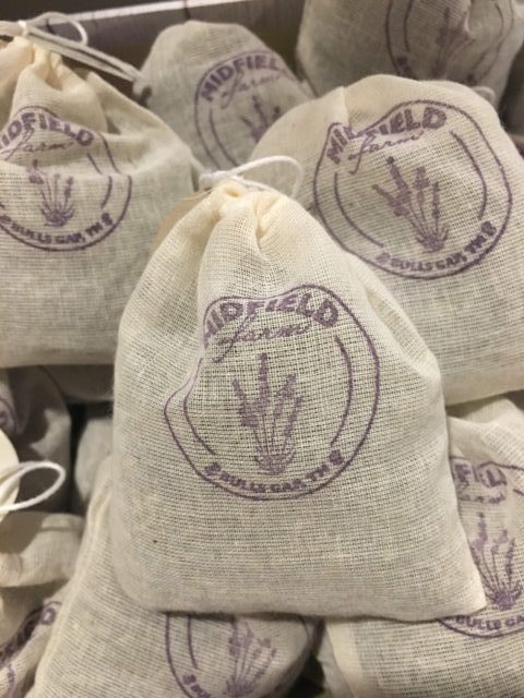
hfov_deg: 48.2
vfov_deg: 61.7
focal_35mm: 29
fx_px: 585
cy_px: 349
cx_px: 262
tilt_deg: -61.9
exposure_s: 1/24
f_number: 2.2
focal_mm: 4.15
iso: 200
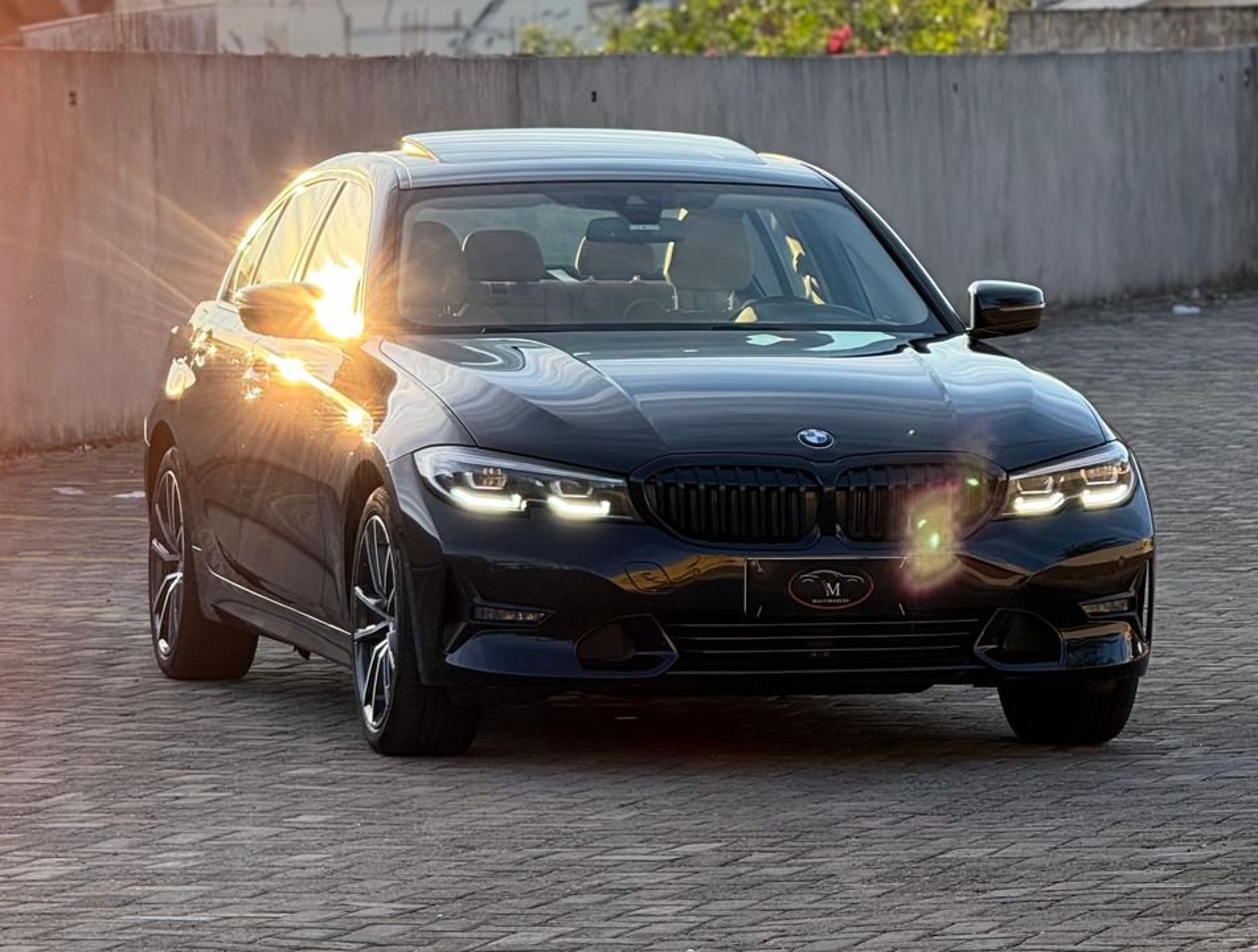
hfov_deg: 16.4
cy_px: 476
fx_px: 4376
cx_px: 629
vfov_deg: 12.4
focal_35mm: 120
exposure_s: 1/215
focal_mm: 15.66
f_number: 2.8
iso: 64
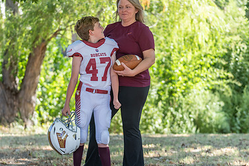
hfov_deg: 18.1
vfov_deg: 12.1
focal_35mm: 113
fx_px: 781
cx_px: 102
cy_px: 84
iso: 200
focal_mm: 74
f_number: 2.8
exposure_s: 1/320
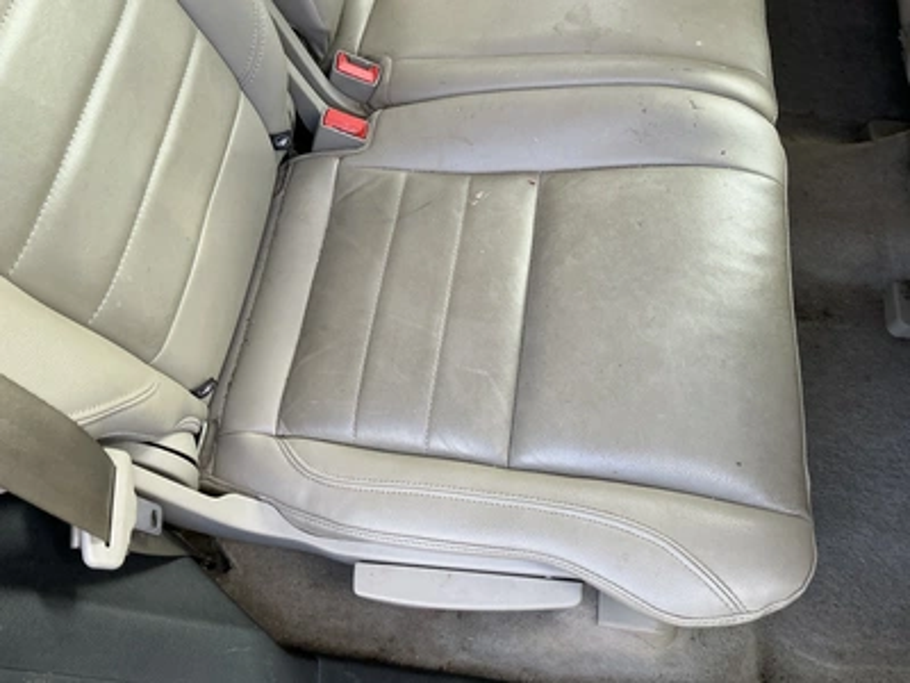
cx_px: 455
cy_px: 342
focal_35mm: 28
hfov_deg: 63.4
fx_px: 736
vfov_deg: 49.7
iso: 50
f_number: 1.8
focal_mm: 3
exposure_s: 1/122
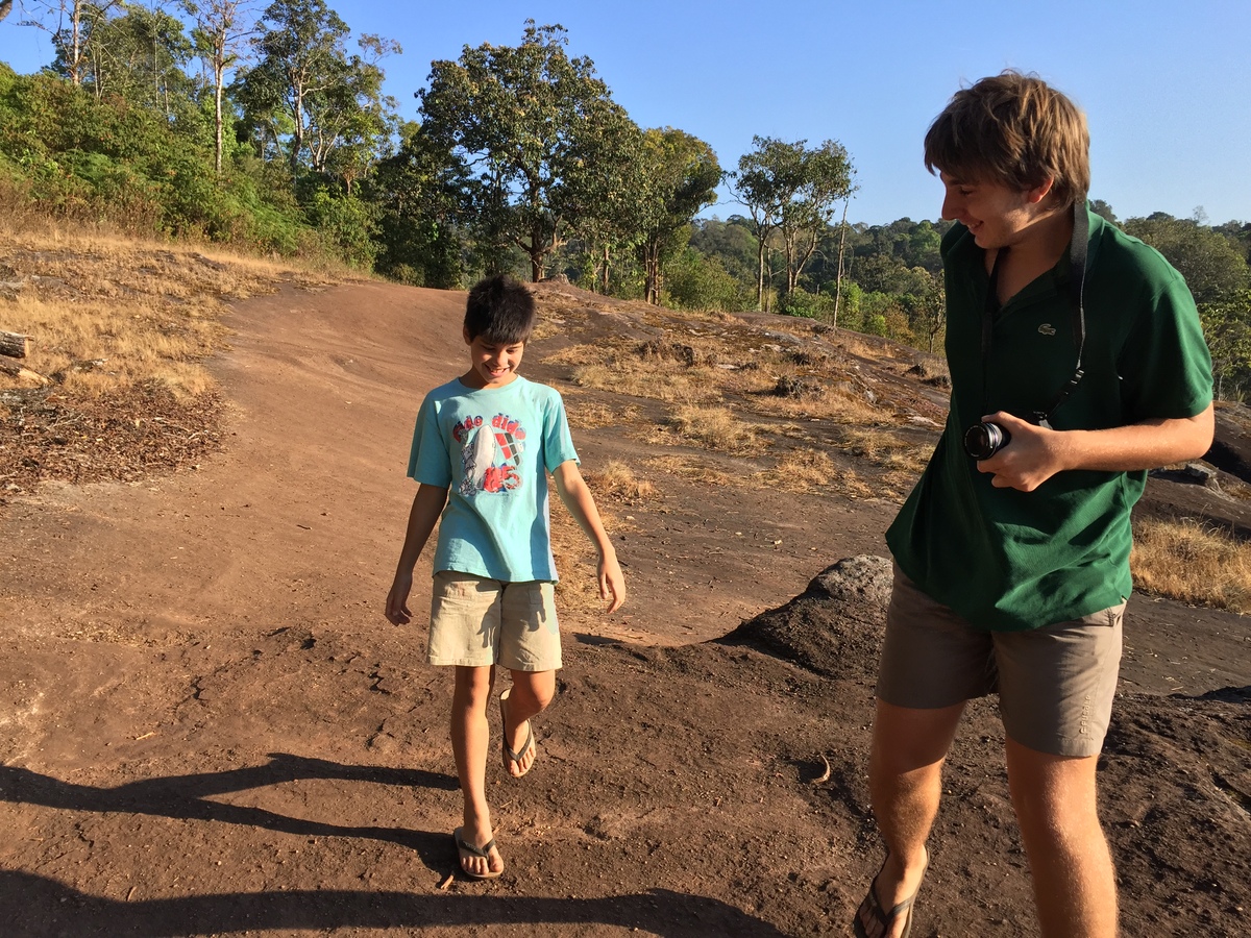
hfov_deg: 61.7
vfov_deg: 48.2
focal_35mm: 29
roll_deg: +0.3
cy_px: 469
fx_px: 1048
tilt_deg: -6.3
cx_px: 626
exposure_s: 1/942
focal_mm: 4.15
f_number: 2.2
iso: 32
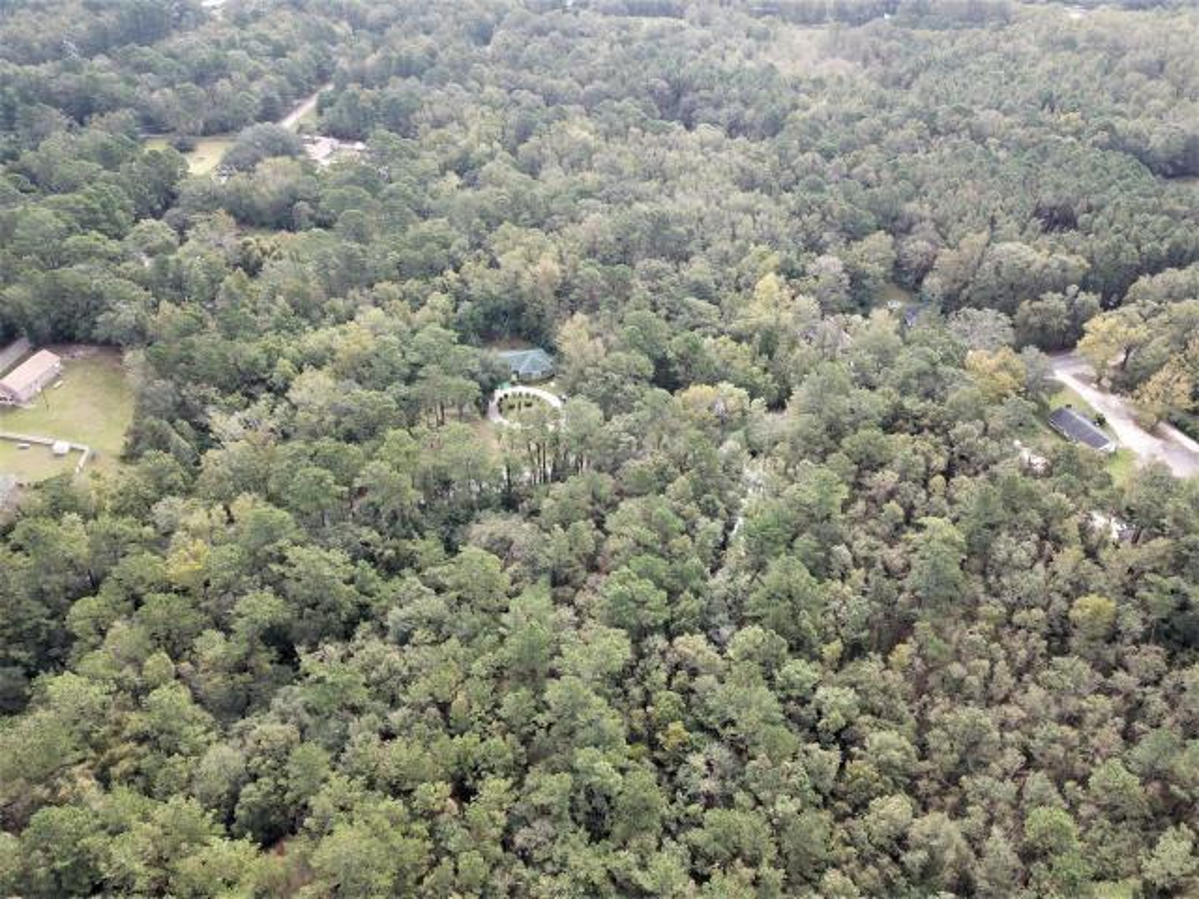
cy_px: 450
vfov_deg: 53.1
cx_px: 600
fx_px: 901
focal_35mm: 26
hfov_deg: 67.3
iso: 100
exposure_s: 1/242
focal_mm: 4.73
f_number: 2.2
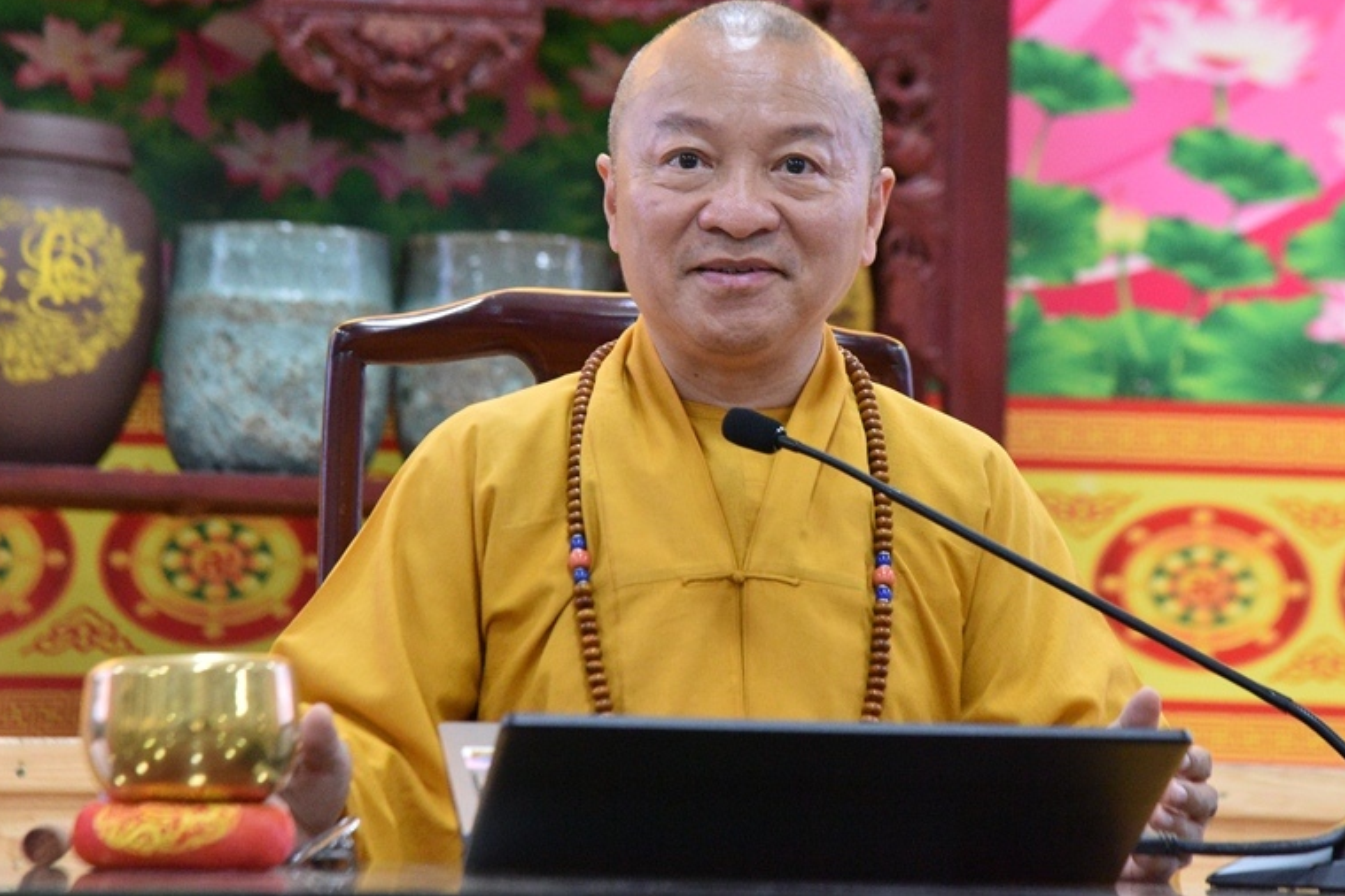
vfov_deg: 8.5
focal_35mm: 162
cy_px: 293
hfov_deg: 12.7
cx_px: 712
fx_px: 6052
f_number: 4
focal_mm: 120
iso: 6400
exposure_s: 1/100
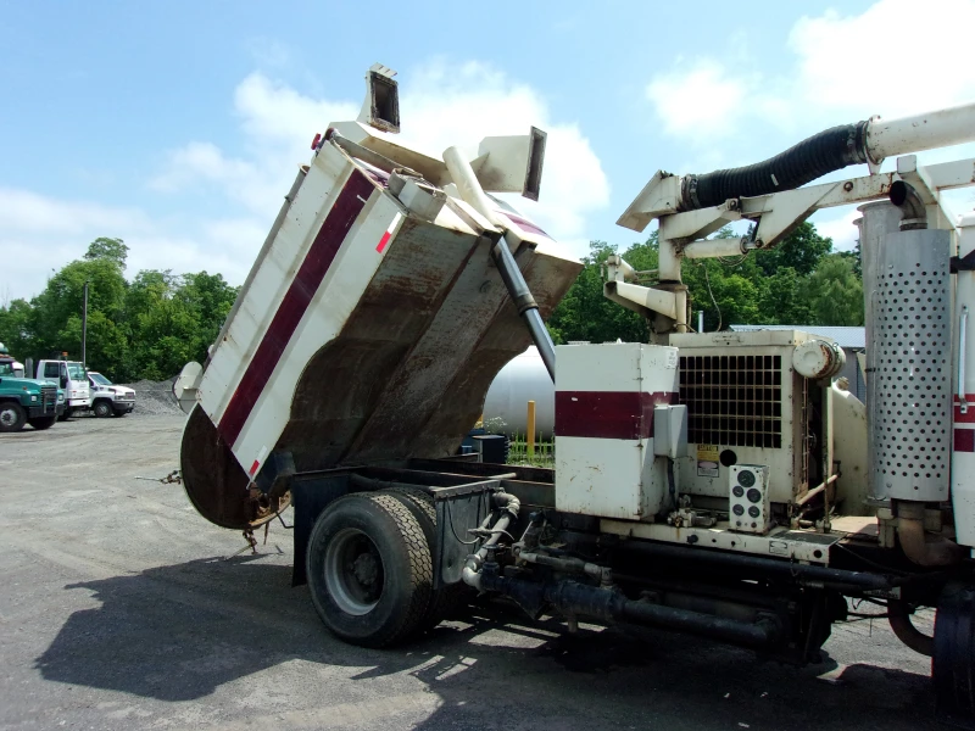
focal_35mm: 27
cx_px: 488
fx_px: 760
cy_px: 366
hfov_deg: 65.3
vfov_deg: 51.4
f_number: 10.4
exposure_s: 1/250
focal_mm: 4.9
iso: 200
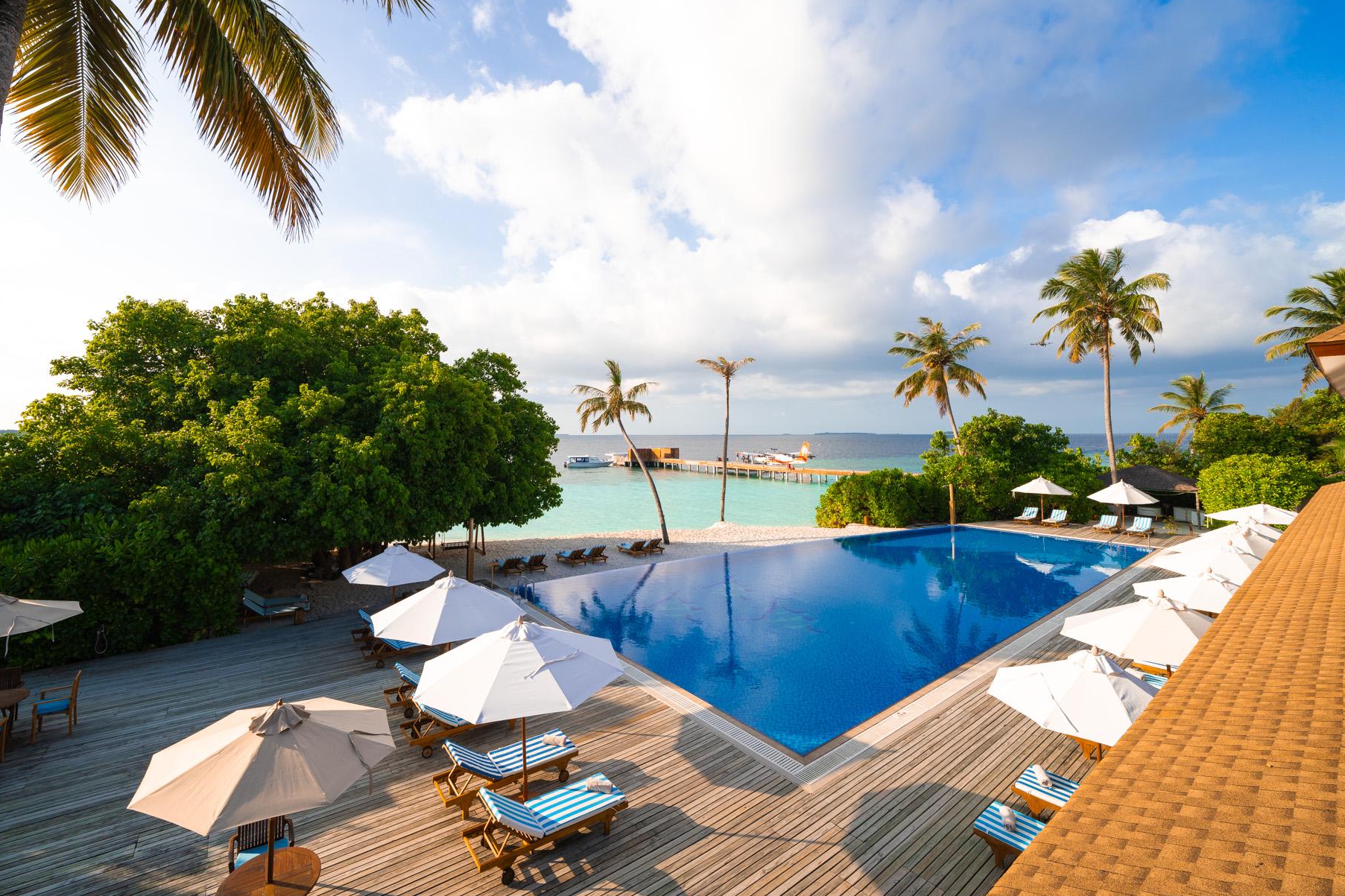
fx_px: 523
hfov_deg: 104.1
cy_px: 394
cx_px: 630
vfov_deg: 80.9
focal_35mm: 14
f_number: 8
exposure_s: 1/320
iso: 100
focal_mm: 12
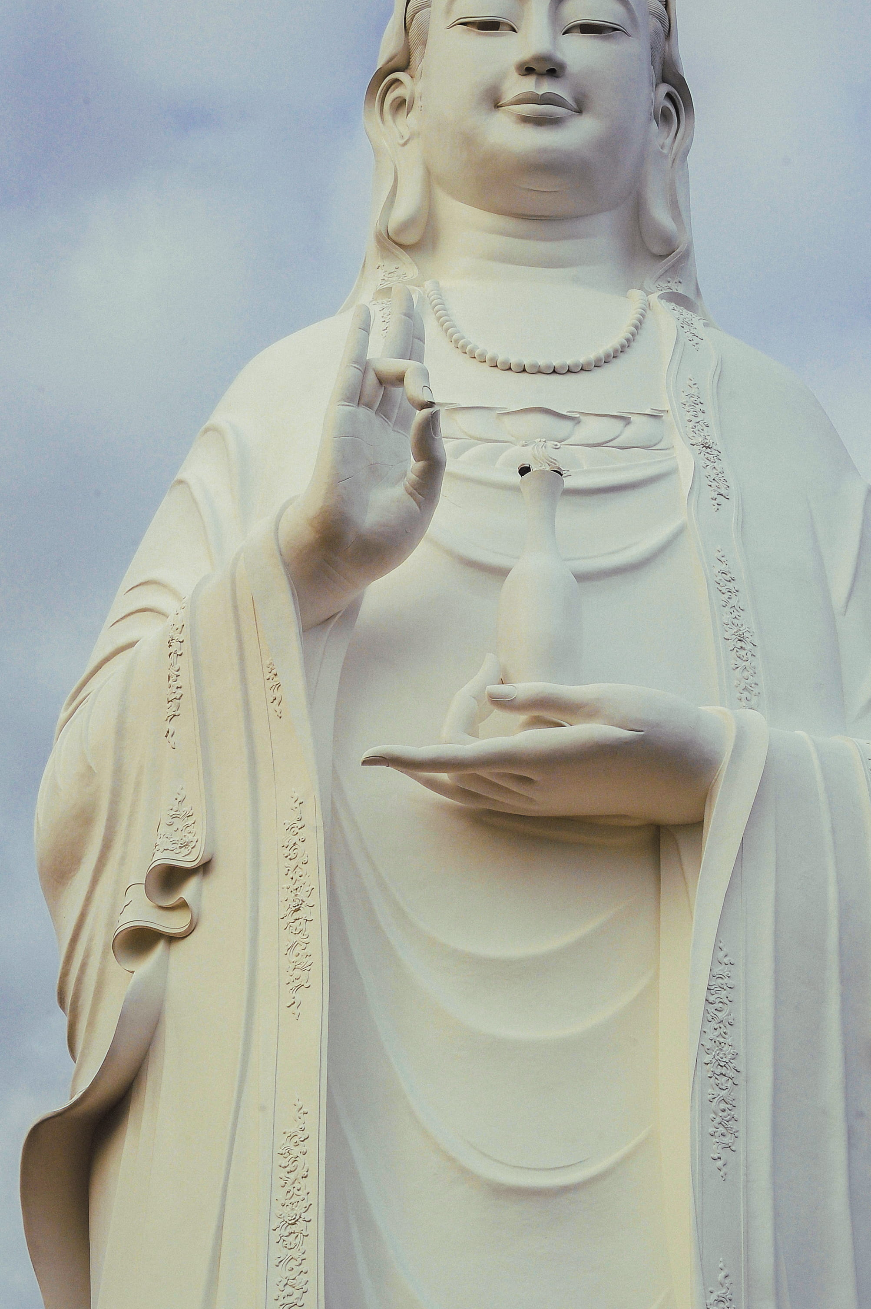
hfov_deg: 11.6
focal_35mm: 118
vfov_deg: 17.4
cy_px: 626
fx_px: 4288
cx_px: 507
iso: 200
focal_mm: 85
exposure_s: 1/200
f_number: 16
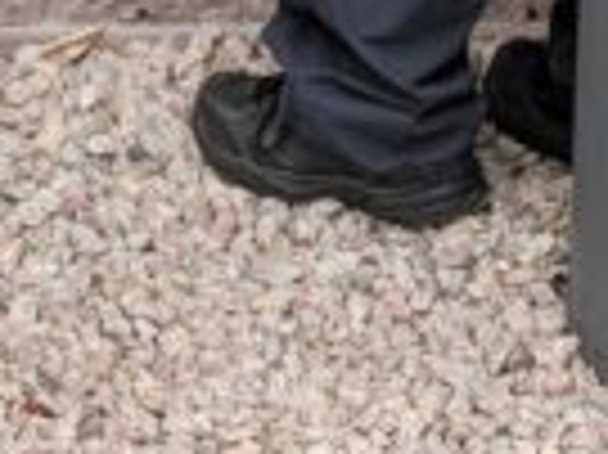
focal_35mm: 197
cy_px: -984
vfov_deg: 6.7
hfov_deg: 9.8
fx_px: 3457
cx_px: -248
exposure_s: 1/120
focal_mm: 4.67
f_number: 2
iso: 56
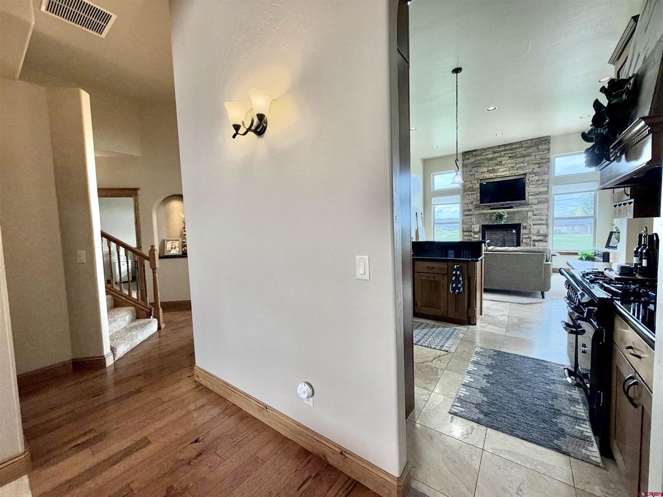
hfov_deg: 102.1
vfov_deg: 85.7
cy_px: 248
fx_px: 268
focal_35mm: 14
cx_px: 332
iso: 200
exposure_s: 1/120
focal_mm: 2.22
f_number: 2.2
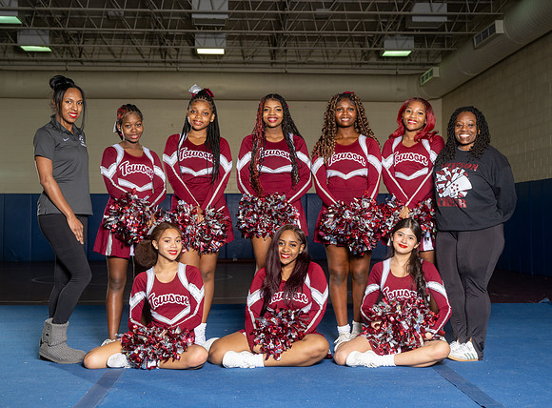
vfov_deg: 25.4
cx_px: 300
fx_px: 905
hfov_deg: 33.9
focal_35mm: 57
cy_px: 194
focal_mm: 49
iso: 320
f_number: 6.3
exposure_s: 1/125
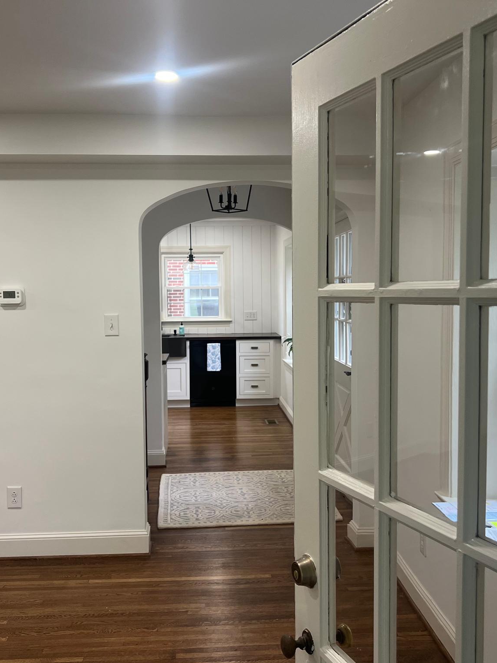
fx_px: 670
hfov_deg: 40.7
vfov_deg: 52.6
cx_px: 229
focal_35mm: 35
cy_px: 334
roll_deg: -0.1
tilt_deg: -4.2
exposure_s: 1/120
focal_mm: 5.7
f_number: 1.5
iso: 125
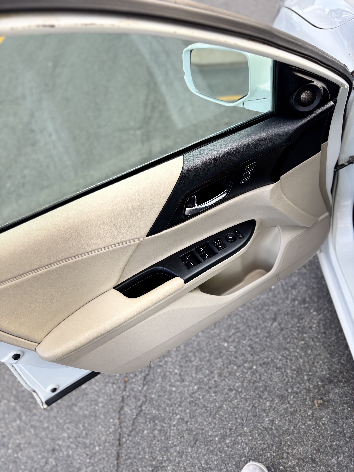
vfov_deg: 67.3
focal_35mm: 26
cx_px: 177
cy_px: 236
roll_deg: +24.3
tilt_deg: -42.8
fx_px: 355
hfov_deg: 53.1
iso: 50
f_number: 1.6
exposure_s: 1/121
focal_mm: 5.96
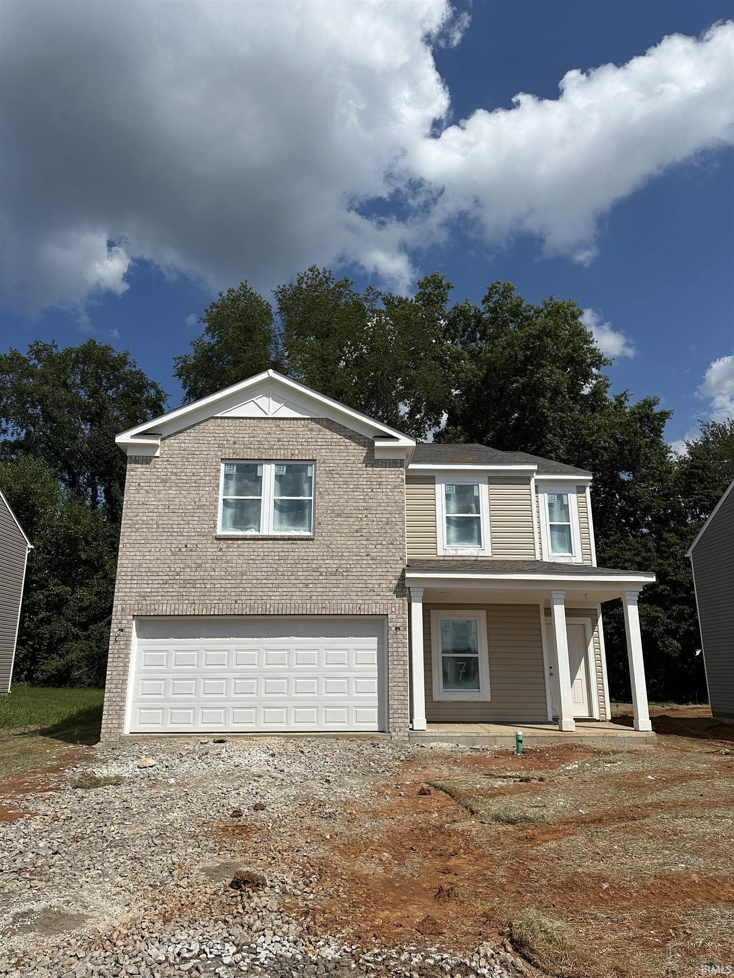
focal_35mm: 24
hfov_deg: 56.8
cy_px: 489
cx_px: 367
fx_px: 679
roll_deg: -0.1
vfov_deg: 71.6
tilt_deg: +15.1
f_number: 1.78
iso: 80
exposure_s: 1/9709
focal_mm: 6.86
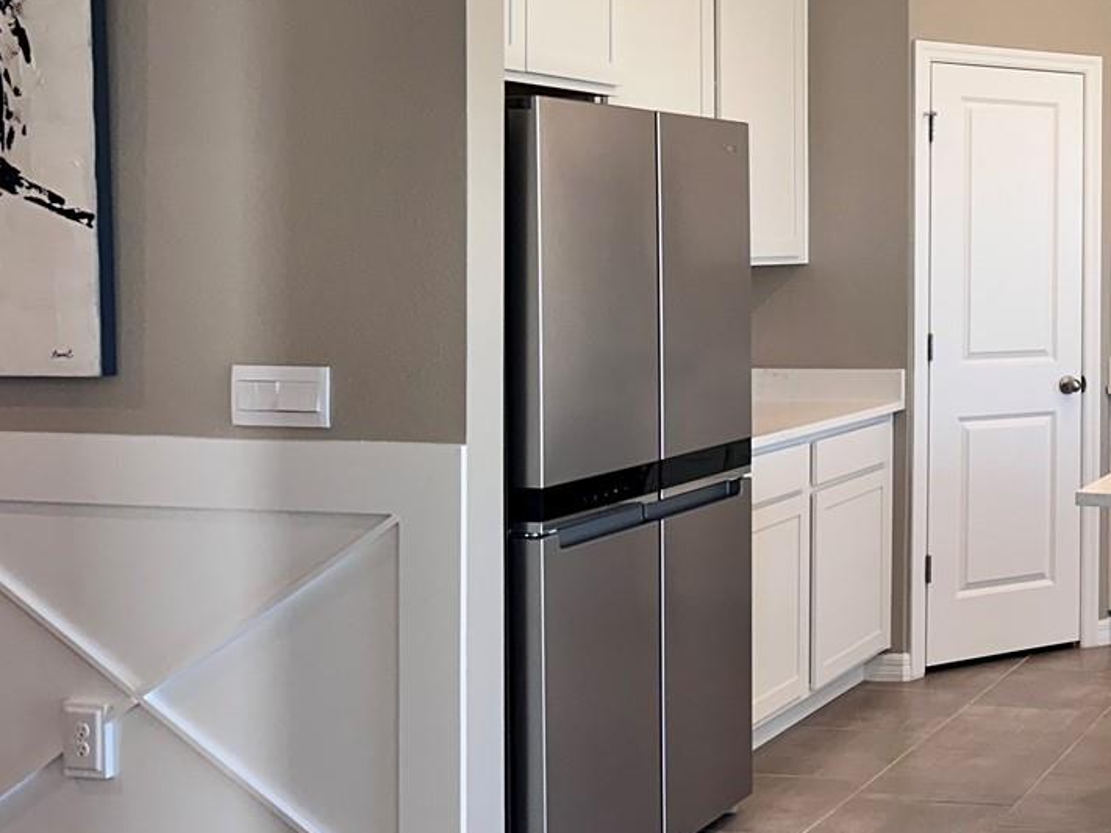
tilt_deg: -0.3
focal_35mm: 54
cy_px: 256
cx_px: 1224
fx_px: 1733
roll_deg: -0.6
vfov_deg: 26.8
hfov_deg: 31.5
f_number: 1.78
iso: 100
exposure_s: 1/120
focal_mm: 6.86
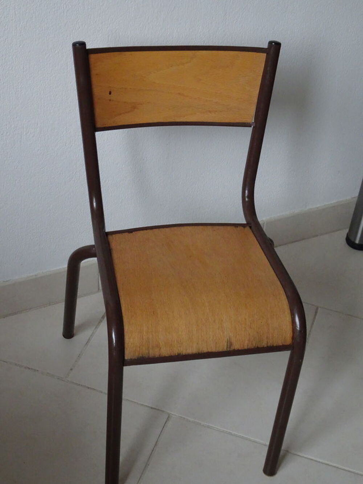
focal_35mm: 56
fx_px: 783
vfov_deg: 34.3
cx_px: 182
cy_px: 242
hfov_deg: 26.1
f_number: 4.5
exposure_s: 1/40
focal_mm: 9.52
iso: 800
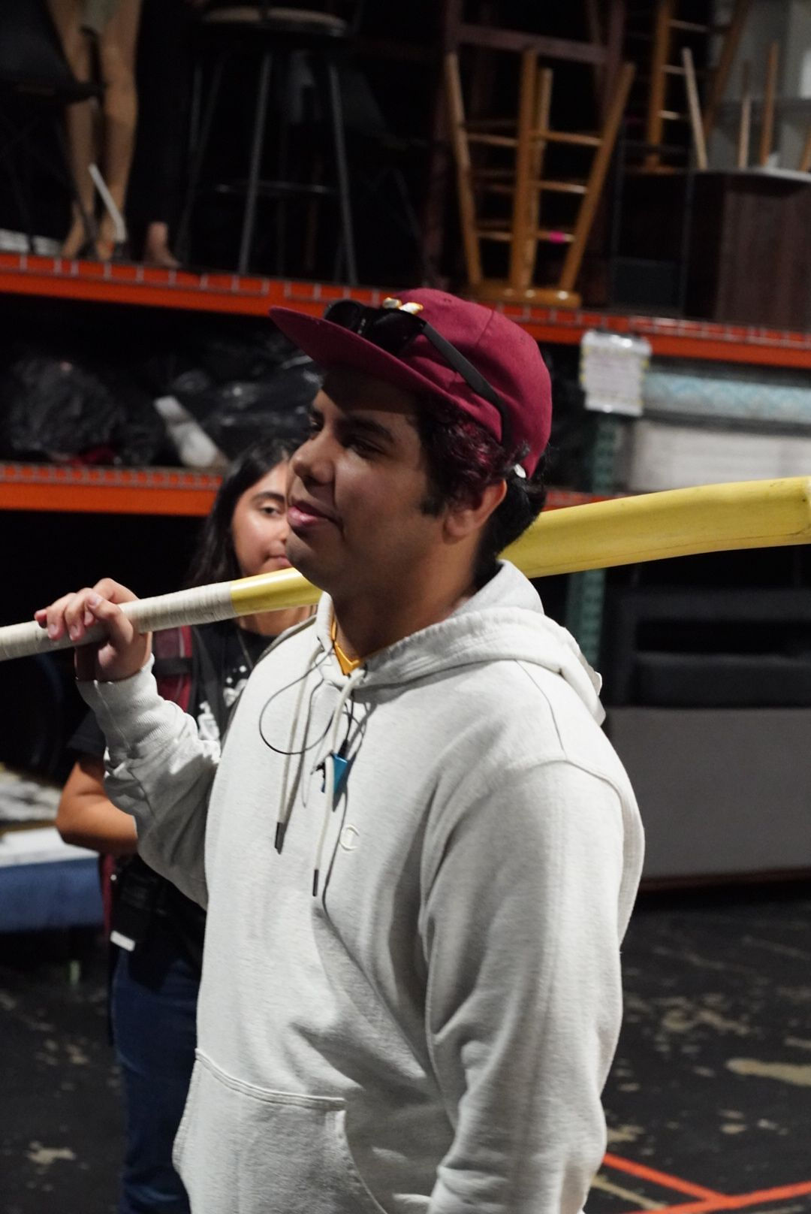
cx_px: 406
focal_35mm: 75
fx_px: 2530
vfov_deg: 27.0
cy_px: 607
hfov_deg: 18.2
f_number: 4.5
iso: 6400
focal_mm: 50
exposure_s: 1/200
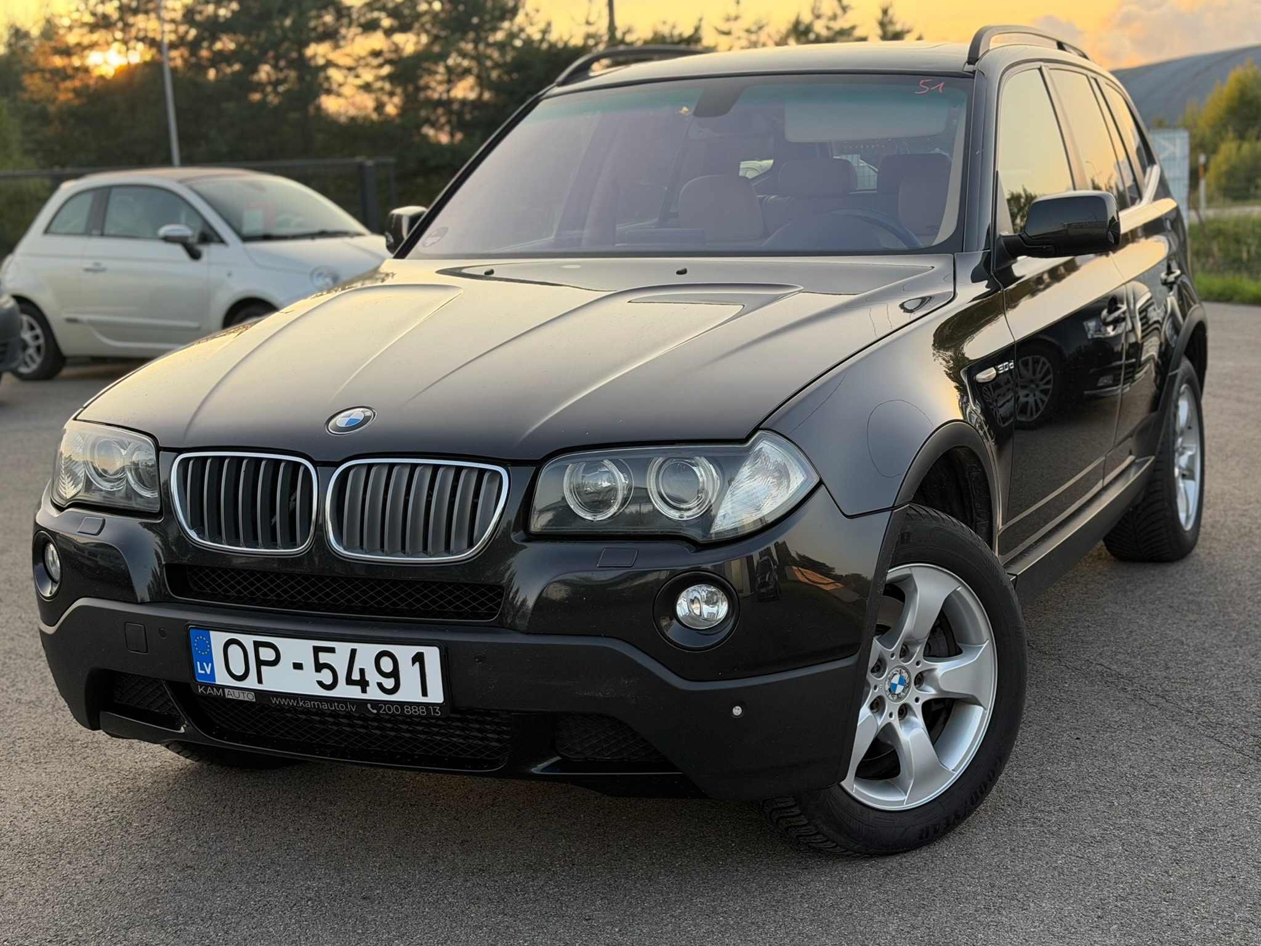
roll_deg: -0.5
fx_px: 1749
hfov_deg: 39.7
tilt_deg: -8.7
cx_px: 630
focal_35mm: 48
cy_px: 473
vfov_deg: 30.3
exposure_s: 1/200
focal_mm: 6.76
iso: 64
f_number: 1.78
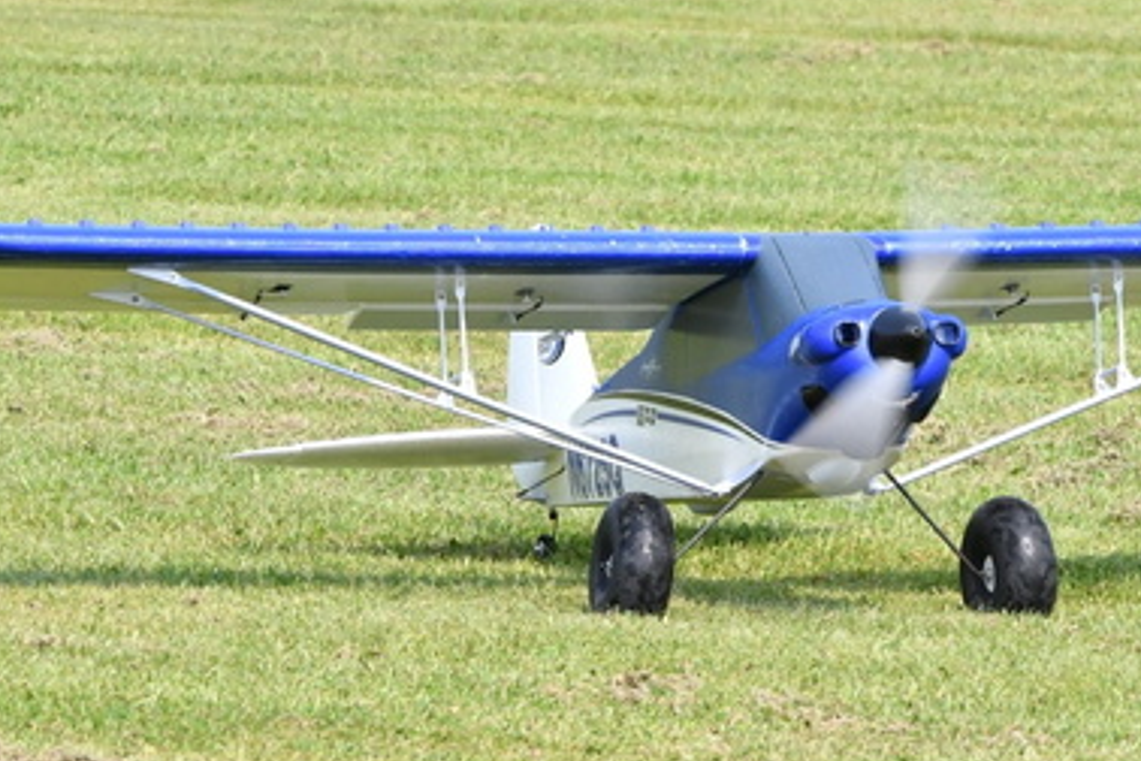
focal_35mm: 517
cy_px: 248
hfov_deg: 4.0
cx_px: 833
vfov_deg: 2.7
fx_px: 16385
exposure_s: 1/640
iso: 800
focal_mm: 165
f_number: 13
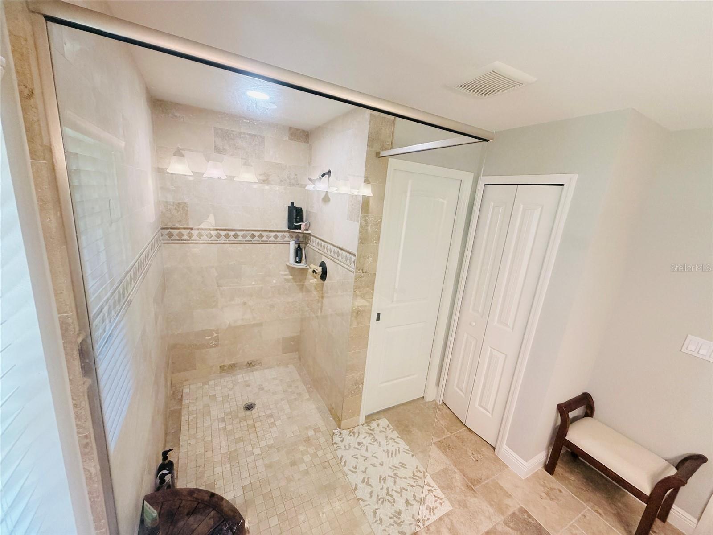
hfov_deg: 102.1
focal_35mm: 14
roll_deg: -4.4
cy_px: 268
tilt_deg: -13.2
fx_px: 288
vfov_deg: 85.7
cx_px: 356
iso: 250
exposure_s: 1/120
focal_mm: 2.22
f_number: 2.2
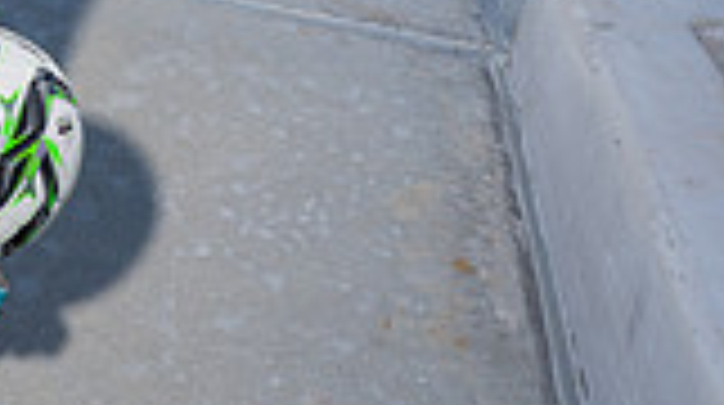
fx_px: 1629
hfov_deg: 24.3
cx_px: 72
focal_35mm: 85
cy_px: -567
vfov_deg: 11.6
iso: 100
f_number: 7.1
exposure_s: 1/250
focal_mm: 29
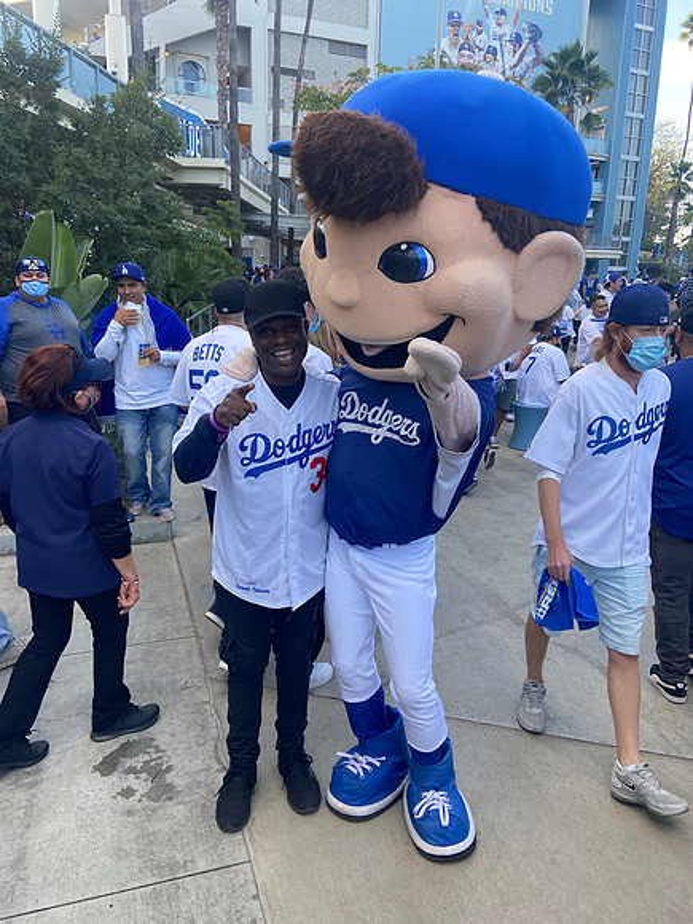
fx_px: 694
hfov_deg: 53.1
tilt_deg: -13.3
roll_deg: -1.0
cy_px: 462
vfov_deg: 67.3
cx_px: 346
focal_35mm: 26
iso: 32
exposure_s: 1/279
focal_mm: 4.25
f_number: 1.8
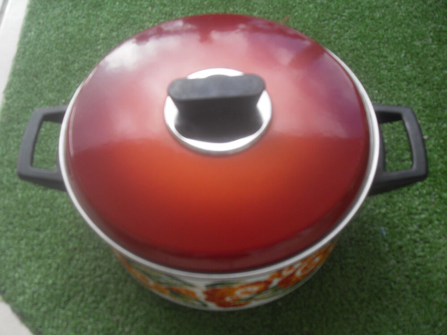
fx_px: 478
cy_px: 168
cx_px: 224
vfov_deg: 38.7
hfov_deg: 50.1
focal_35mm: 37
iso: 80
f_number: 2.8
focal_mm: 6.3
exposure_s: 1/180
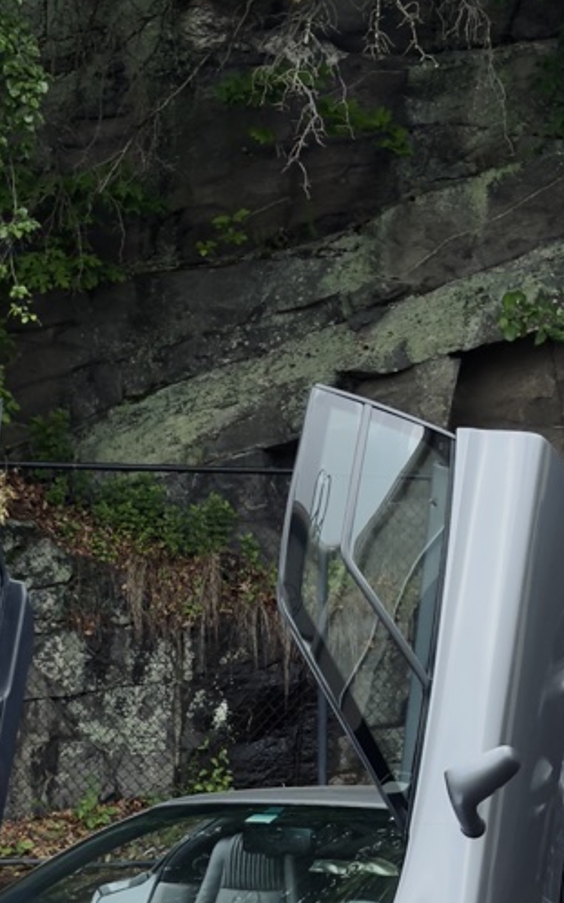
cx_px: 259
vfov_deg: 15.5
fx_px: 3297
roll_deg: -1.4
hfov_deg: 9.8
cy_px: 738
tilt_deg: -1.0
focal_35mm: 134
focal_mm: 6.76
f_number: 1.78
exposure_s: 1/568
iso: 64
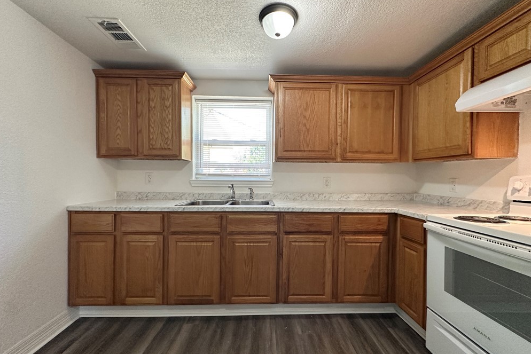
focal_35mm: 15
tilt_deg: +0.2
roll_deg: -0.4
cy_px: 182
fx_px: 221
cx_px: 268
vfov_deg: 77.3
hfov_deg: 100.4
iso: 250
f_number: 2.2
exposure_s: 1/120
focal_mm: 2.22
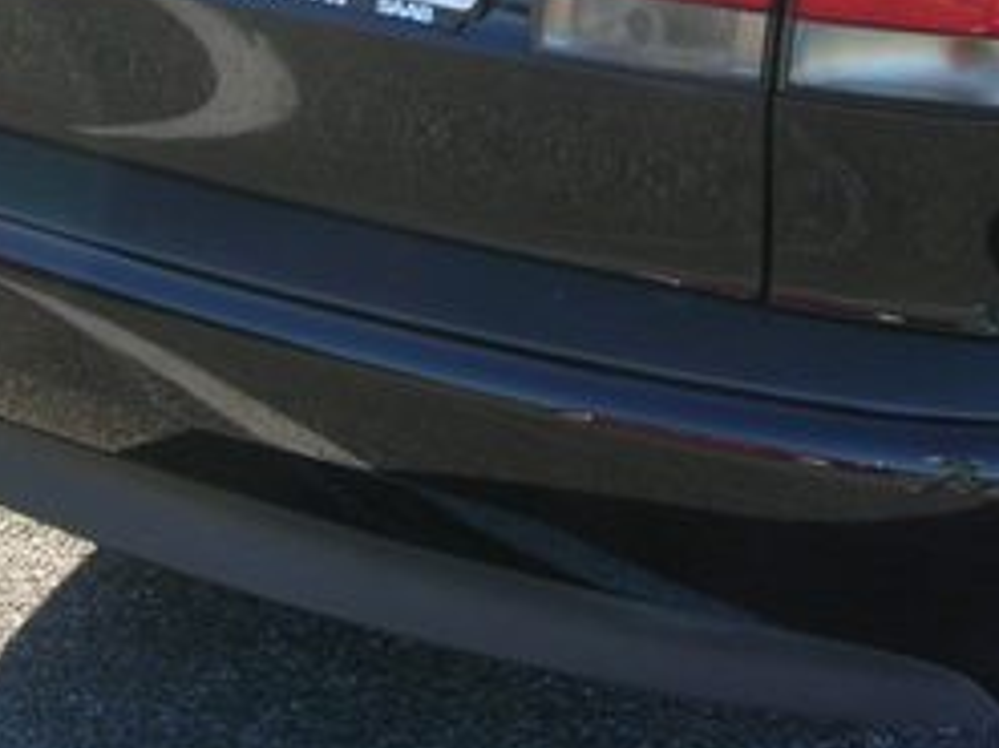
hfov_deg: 22.2
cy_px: 8
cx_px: 679
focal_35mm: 88
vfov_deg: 16.4
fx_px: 2538
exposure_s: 1/99
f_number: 4.9
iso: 50
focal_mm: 5.7
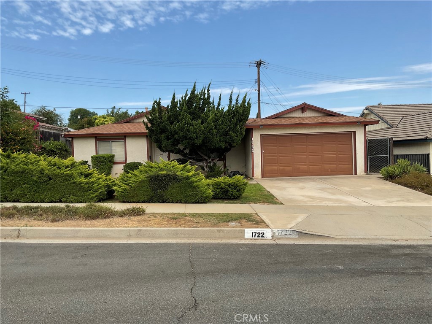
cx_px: 216
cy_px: 162
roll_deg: +1.8
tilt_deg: -4.0
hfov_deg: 61.7
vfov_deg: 48.2
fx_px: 362
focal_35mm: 29
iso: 16
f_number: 1.8
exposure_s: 1/1451
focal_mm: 3
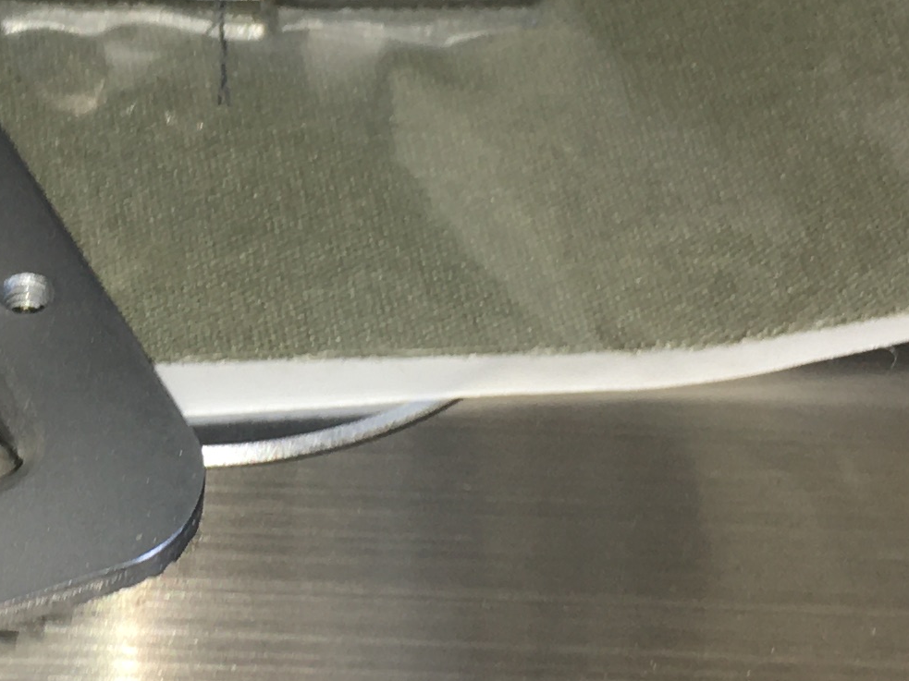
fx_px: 3125
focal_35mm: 119
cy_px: 166
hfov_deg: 16.1
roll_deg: +0.8
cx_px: -55
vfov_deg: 12.4
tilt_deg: -38.8
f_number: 2.2
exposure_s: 1/44
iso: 25
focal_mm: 4.15
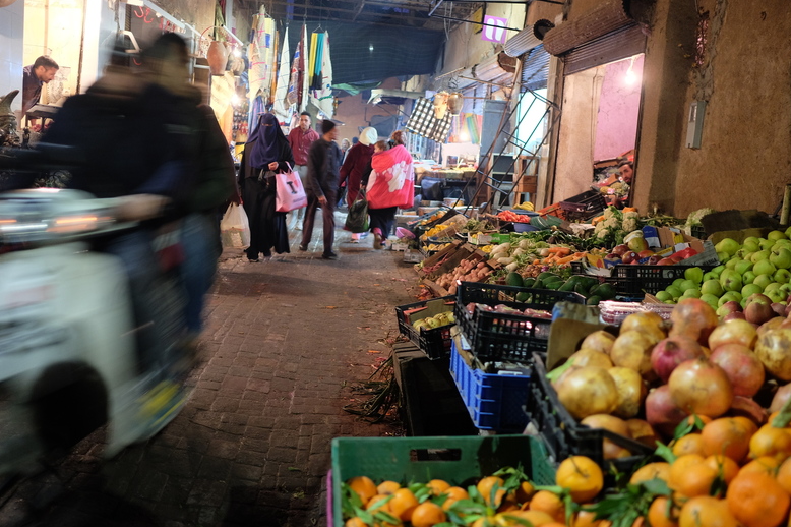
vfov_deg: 36.8
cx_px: 390
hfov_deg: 53.2
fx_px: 791
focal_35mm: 36
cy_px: 268
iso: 800
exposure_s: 1/12
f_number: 2
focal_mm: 23
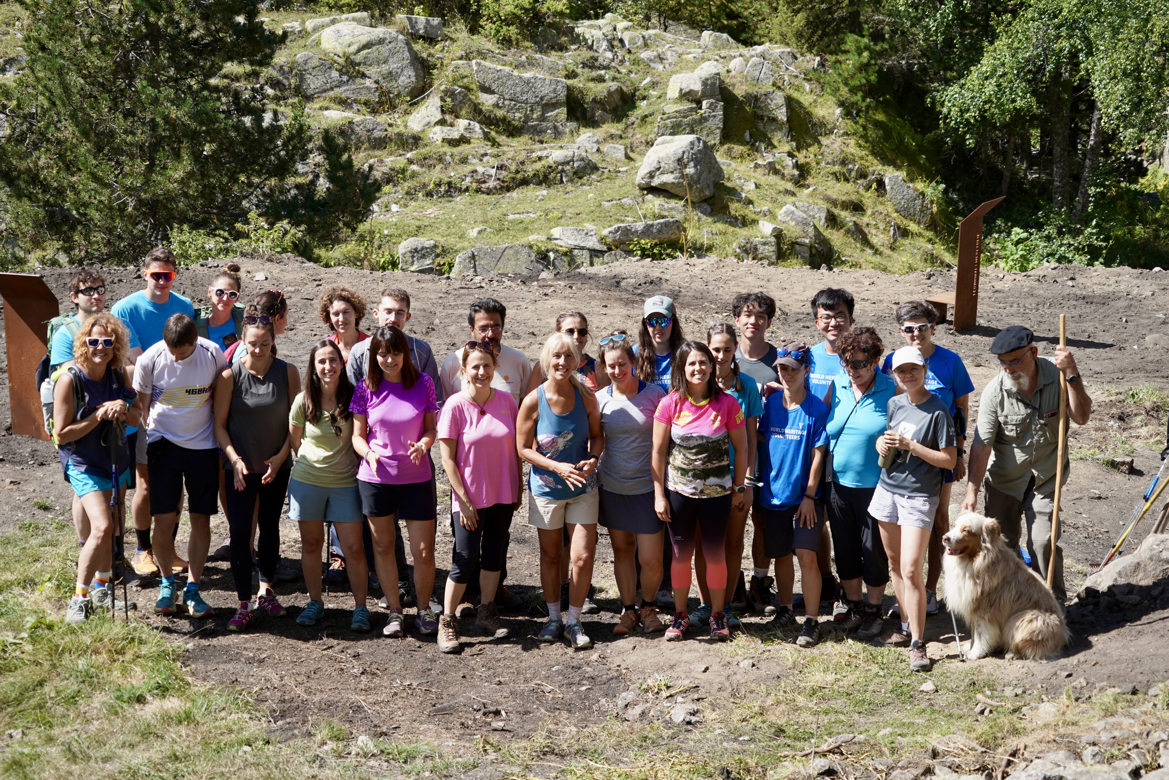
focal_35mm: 85
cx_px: 584
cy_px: 390
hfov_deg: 23.9
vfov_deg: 16.1
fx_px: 2760
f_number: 5.6
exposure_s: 1/250
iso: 100
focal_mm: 85
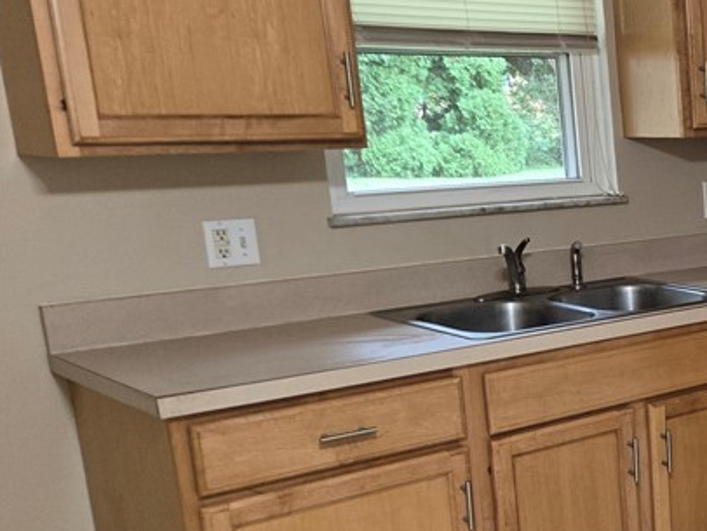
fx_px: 1185
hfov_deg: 28.2
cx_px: 888
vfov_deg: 25.1
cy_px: 355
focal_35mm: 58
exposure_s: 1/120
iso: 250
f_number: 1.8
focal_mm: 5.4
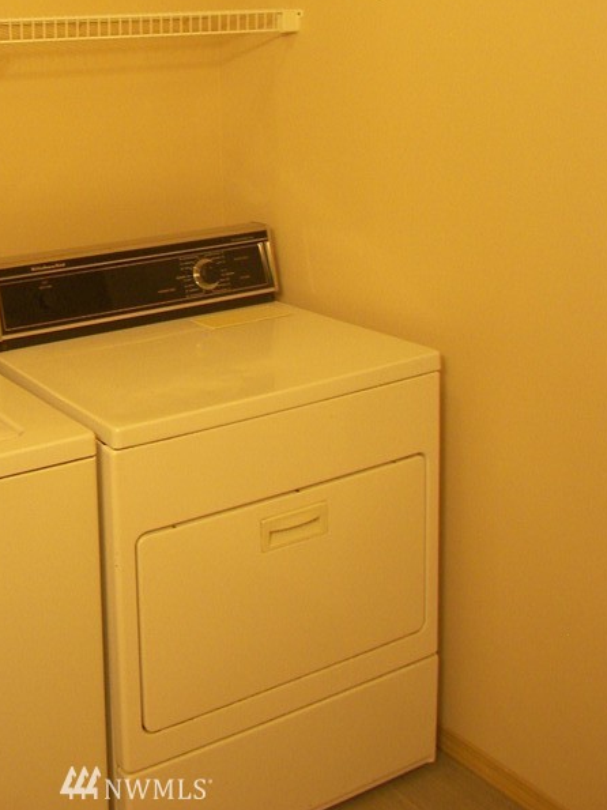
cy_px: 137
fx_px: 1450
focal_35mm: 62
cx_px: 136
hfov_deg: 23.4
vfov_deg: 30.3
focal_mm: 6
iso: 100
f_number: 2.8
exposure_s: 1/10
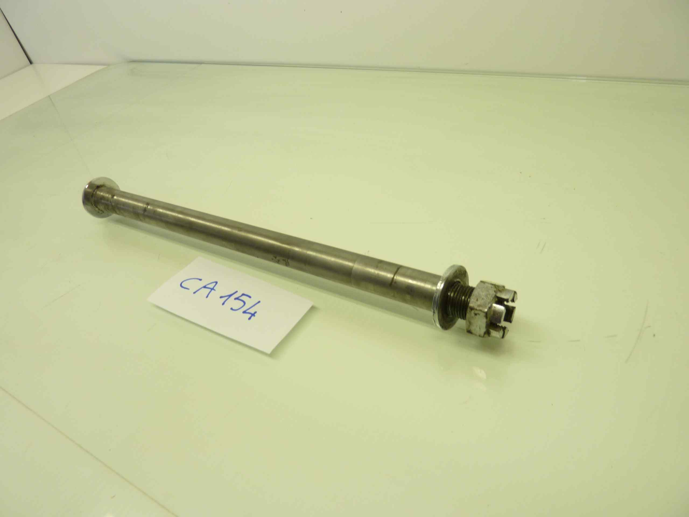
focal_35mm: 25
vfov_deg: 54.9
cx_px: 344
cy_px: 258
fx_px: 498
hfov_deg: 69.4
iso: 80
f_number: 3.3
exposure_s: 1/40
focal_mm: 4.1
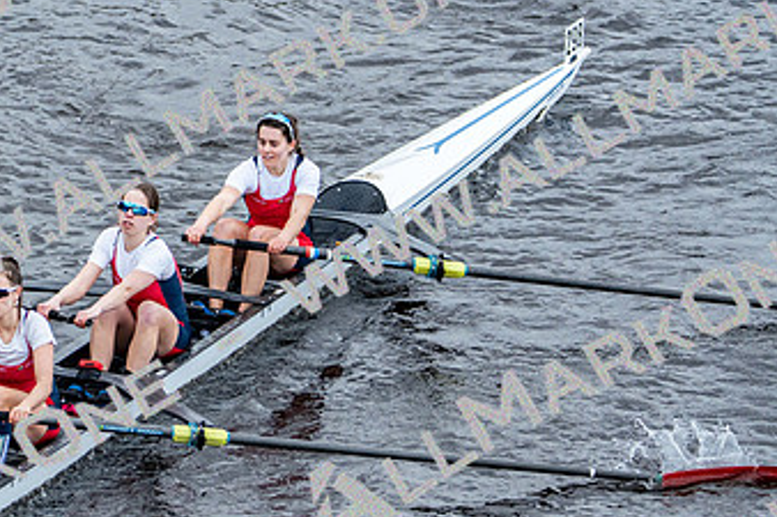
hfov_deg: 4.5
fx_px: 9858
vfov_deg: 3.0
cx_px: 113
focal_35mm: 457
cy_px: 353
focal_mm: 266
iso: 1600
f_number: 5.6
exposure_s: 1/1250
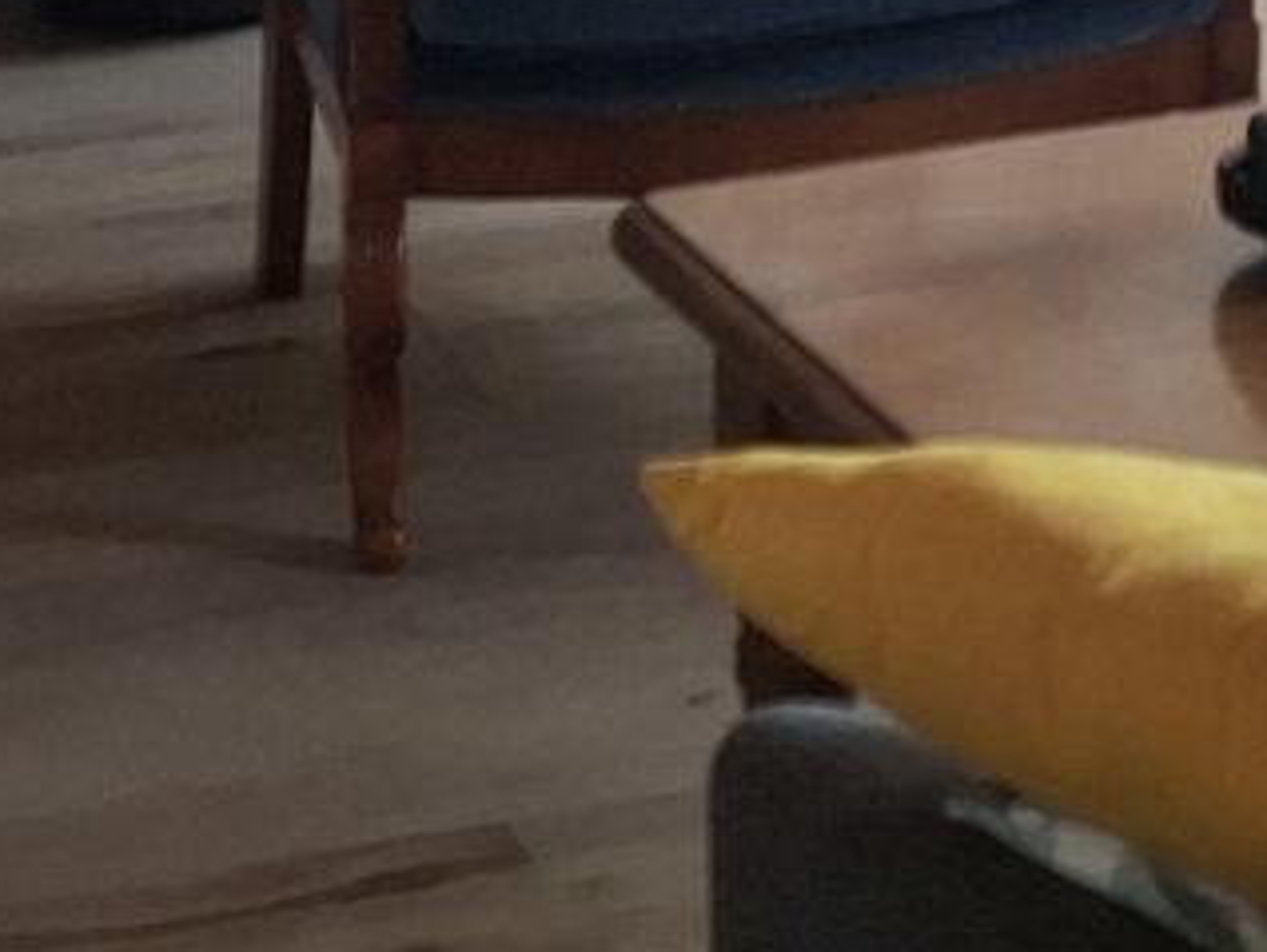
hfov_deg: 12.2
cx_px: 1060
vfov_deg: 8.2
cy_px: -1649
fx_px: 5897
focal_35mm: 161
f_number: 1.8
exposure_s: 1/100
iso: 80
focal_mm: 4.69
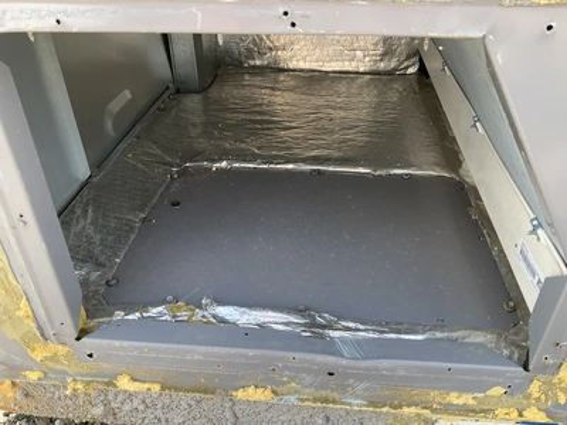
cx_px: 284
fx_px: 475
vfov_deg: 48.2
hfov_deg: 61.7
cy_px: 212
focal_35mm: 29
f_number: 1.8
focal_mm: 3
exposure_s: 1/171
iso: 20
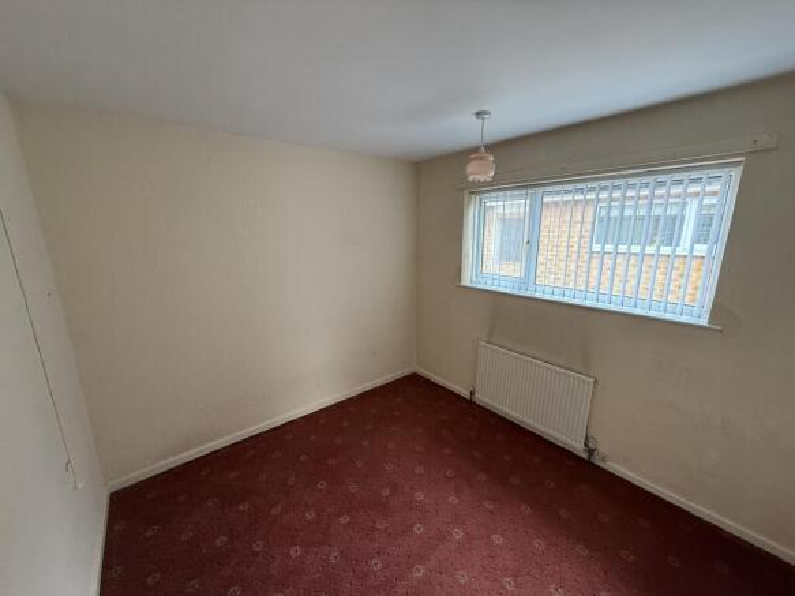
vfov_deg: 85.7
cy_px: 298
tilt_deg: -11.8
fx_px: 321
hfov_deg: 102.1
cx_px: 398
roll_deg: +0.6
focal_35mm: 14
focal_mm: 2.22
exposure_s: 1/99
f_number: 2.2
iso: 250
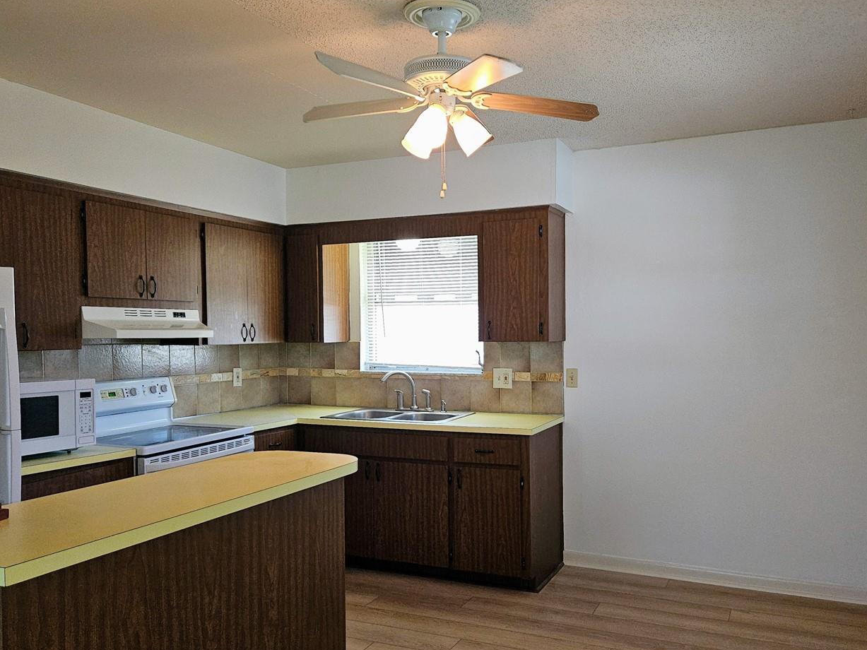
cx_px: 452
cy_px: 354
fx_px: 751
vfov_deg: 46.7
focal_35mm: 30
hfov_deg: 59.9
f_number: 1.8
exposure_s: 1/60
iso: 100
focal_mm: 5.4
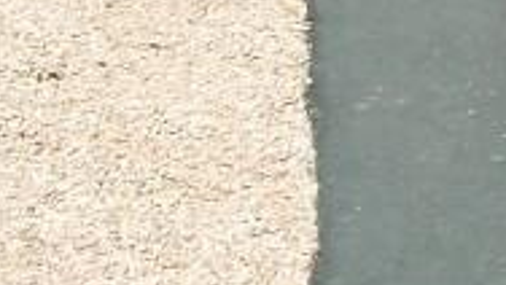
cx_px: 447
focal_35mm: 190
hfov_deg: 11.3
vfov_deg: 6.0
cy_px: -503
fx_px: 2551
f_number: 5.5
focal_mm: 5.7
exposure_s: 1/320
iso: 80
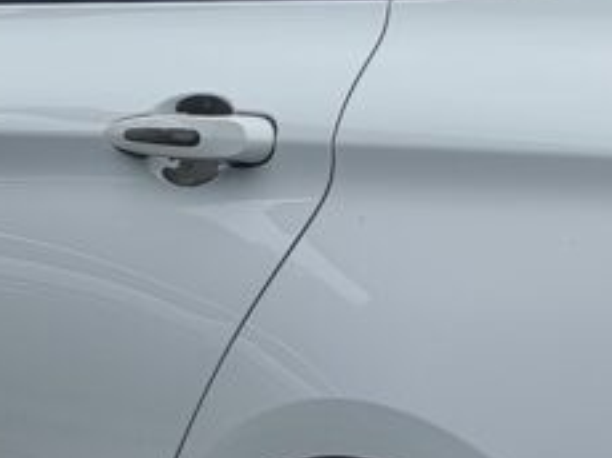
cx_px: 942
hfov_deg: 11.3
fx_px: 2949
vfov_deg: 8.8
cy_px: -19
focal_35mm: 167
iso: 50
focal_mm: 6.7
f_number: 1.8
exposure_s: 1/316
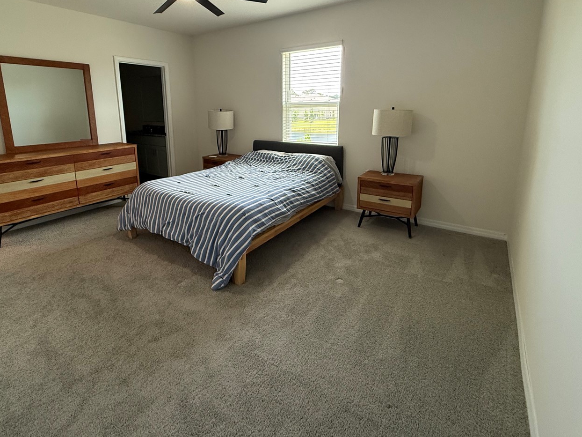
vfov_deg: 70.4
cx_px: 269
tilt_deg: -12.4
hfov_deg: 87.6
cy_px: 164
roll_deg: +0.5
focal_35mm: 18
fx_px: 303
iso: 320
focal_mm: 2.22
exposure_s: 1/120
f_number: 2.2
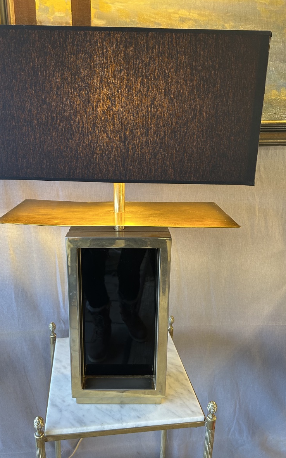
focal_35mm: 28
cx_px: 127
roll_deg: +0.9
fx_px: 349
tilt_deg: -16.3
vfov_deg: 66.5
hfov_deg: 44.5
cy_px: 230
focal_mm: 5.7
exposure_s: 1/50
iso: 160
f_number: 1.5
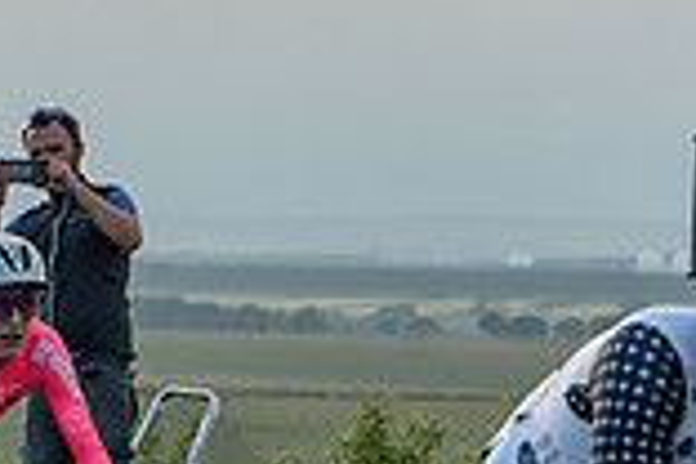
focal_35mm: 261
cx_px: -205
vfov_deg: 5.3
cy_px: 239
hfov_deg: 7.8
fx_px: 5046
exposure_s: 1/1250
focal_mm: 70
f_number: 4.5
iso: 400
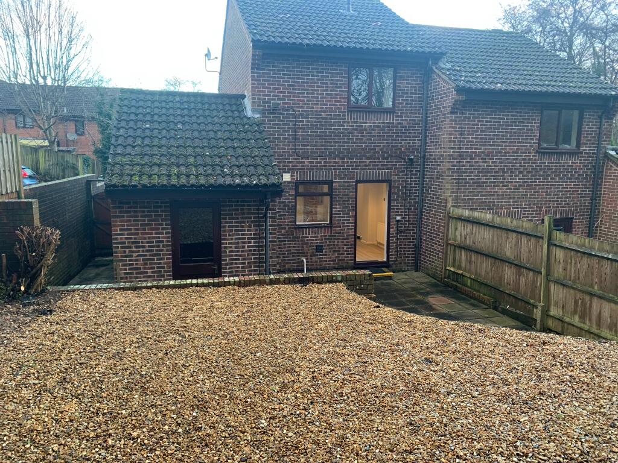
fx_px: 464
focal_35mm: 26
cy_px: 232
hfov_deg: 67.3
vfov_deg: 53.1
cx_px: 309
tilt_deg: -9.9
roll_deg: -0.2
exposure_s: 1/60
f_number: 1.8
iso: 100
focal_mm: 4.25
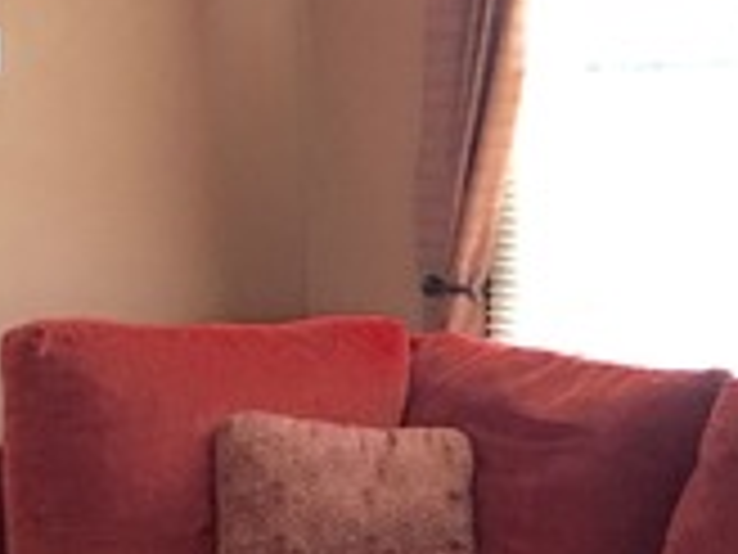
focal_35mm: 113
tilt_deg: -8.1
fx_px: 2409
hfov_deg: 17.3
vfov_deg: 12.9
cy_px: 577
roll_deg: +0.9
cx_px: 189
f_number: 2.2
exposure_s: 1/15
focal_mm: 4.15
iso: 64
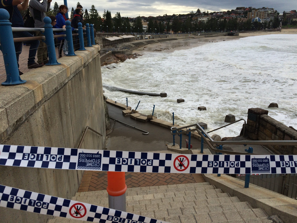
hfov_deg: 61.7
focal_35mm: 29
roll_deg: -0.3
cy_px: 112
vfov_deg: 48.2
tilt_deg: -19.6
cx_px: 148
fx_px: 249
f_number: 2.2
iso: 32
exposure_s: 1/2053
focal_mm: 4.15
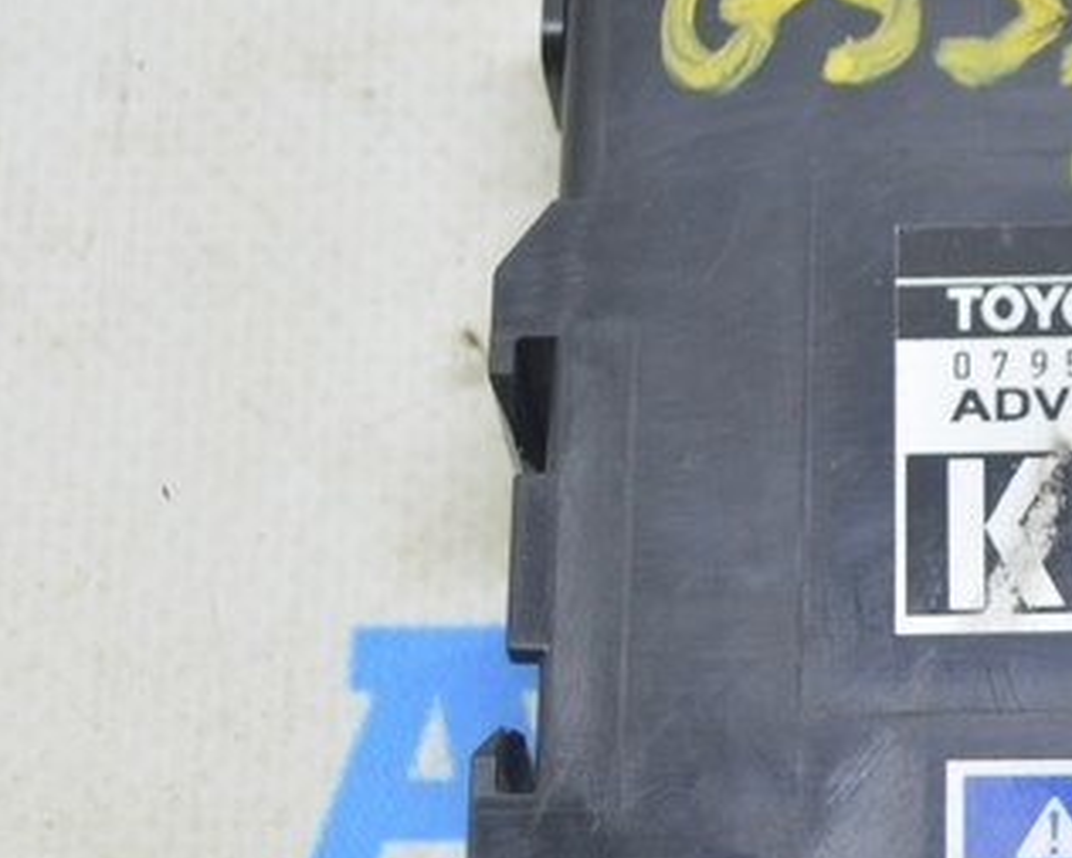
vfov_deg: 9.7
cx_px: 1293
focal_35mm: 160
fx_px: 5063
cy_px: 575
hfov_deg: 11.8
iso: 400
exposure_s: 1/20
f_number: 5.6
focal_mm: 35
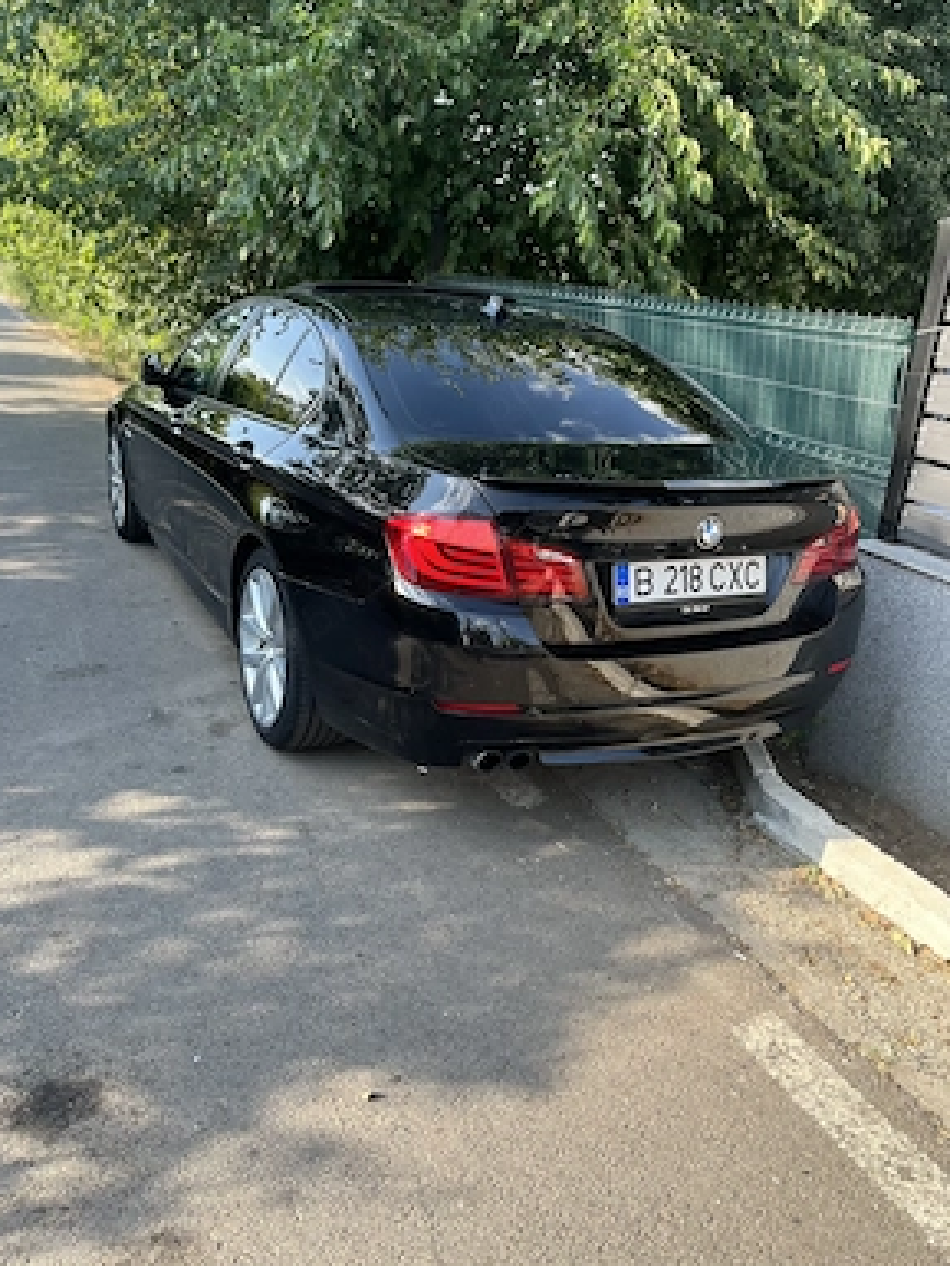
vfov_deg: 65.3
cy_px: 651
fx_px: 987
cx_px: 470
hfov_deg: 51.4
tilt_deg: -22.9
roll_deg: -1.1
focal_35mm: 27
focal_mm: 5.1
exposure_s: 1/493
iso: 50
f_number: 1.6
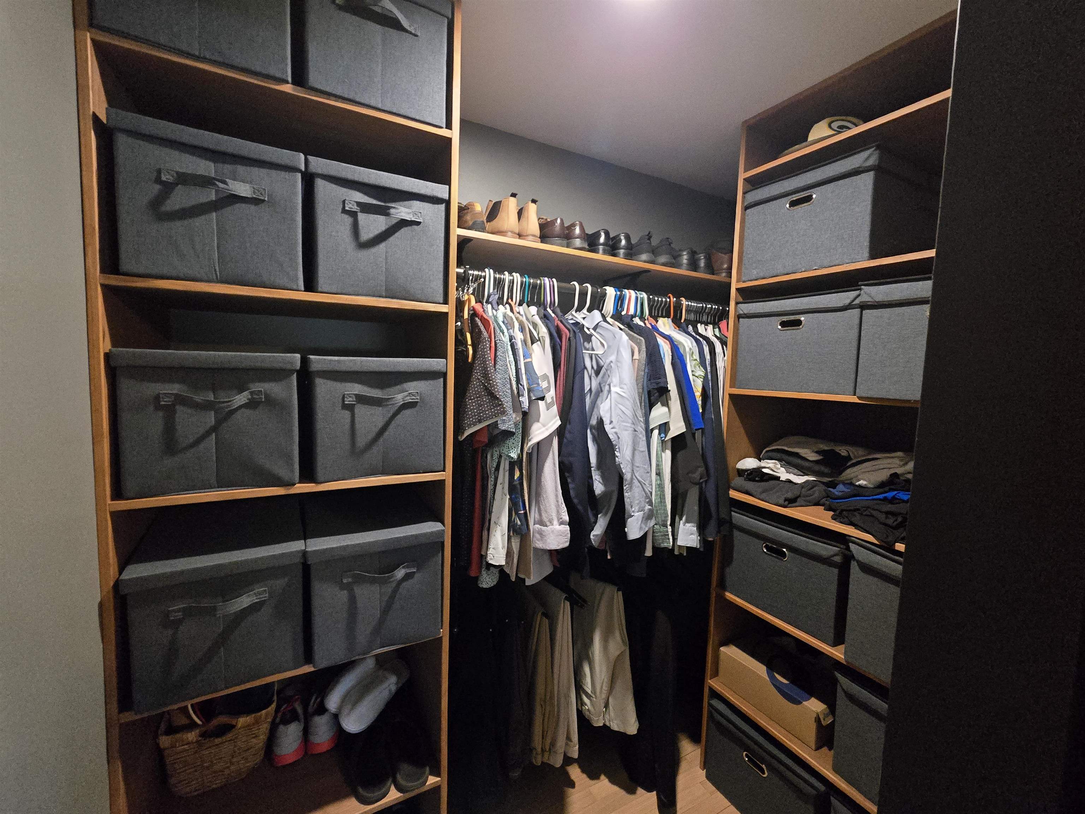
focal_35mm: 13
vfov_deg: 89.9
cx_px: 542
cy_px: 407
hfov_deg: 106.2
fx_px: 407
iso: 1600
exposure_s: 1/60
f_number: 2.2
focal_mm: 2.2
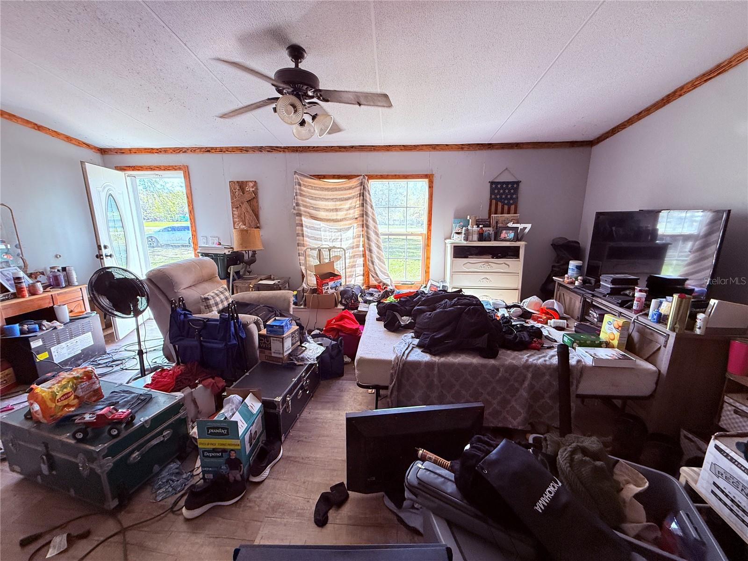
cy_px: 280
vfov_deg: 85.7
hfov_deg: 102.1
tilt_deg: -10.4
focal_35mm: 14
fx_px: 303
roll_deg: +1.5
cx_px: 374
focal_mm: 2.22
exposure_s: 1/99
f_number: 2.2
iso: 250
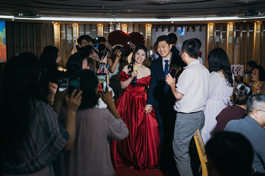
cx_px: 132
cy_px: 88
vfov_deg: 19.5
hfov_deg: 28.8
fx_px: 515
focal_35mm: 70
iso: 1250
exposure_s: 1/250
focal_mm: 70
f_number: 2.8
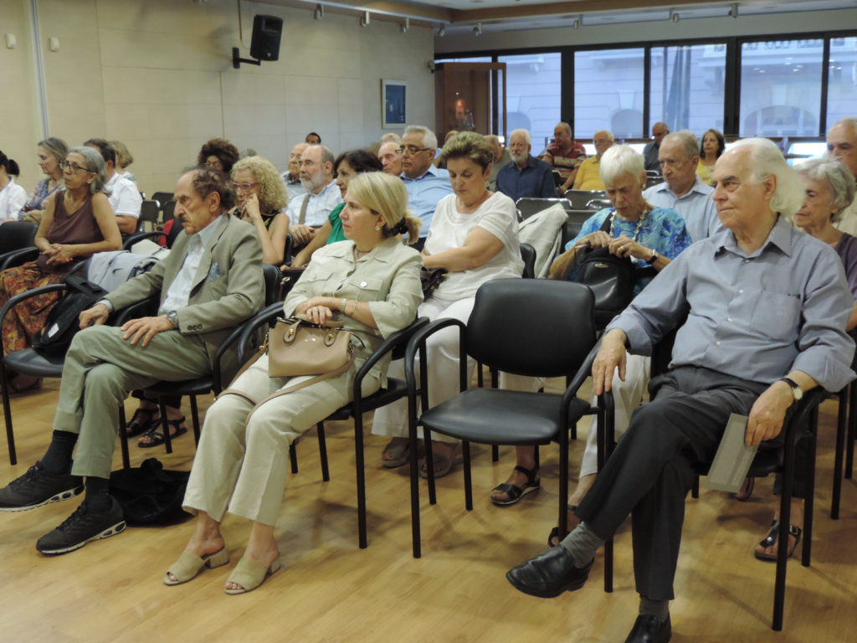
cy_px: 322
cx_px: 428
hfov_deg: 46.8
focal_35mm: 40
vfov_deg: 36.0
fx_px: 990
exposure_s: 1/15
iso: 400
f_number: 3.3
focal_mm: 7.1
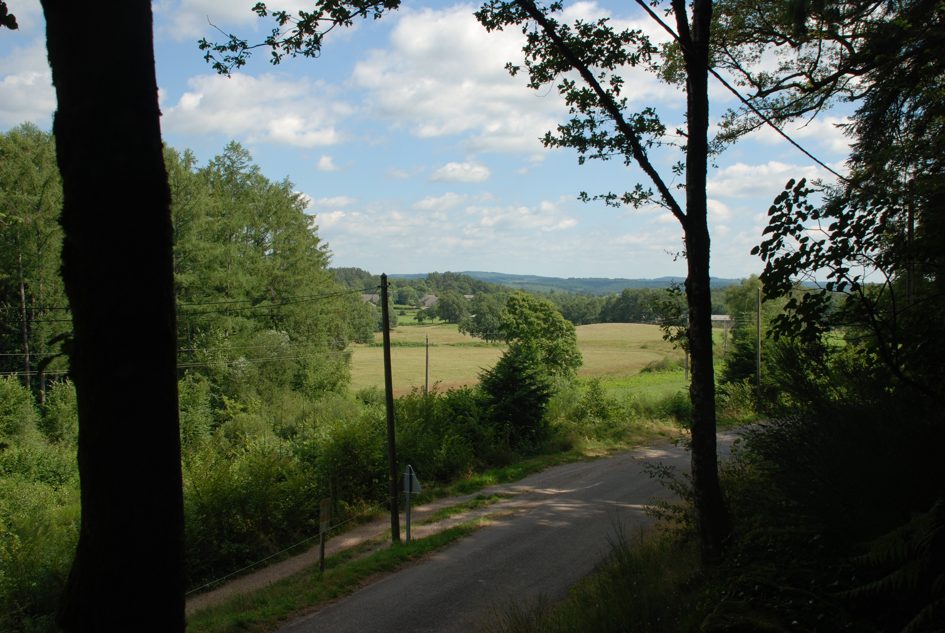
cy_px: 316
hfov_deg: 49.5
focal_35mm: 39
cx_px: 472
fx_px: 1025
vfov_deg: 34.3
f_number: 6.3
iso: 100
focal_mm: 26
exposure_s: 1/160
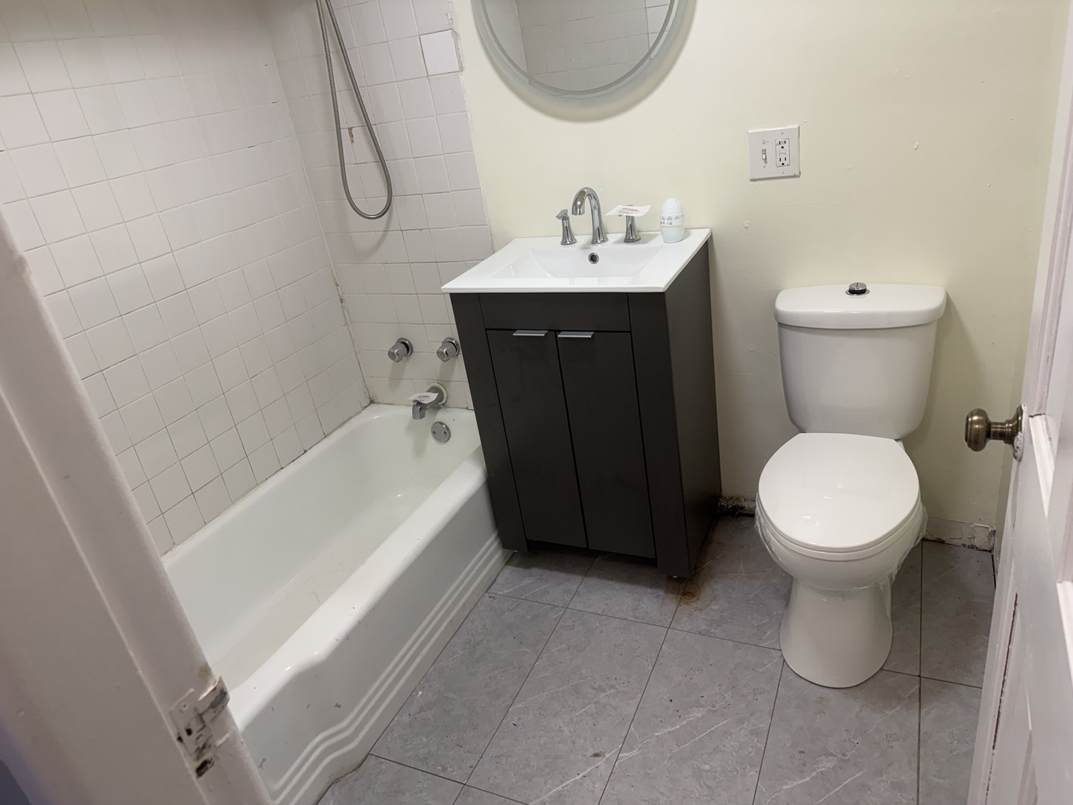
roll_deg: +9.3
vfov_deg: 56.8
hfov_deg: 71.6
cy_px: 402
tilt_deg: -25.0
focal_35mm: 24
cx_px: 536
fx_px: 744
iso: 125
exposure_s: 1/120
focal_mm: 6.76
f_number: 1.78
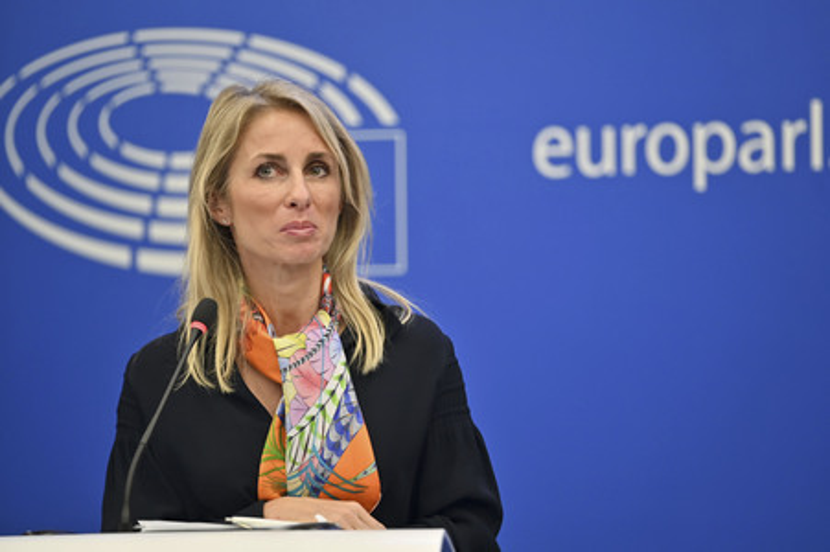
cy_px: 276
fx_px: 4147
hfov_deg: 11.4
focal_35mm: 180
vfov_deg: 7.6
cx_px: 415
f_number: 2.8
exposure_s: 1/100
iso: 400
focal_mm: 180
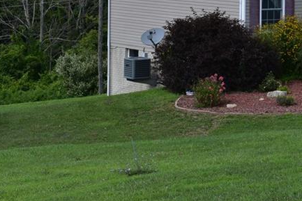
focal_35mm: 163
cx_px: 342
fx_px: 1368
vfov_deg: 8.3
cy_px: -34
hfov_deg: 12.4
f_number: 11
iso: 400
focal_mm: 46
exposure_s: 1/400
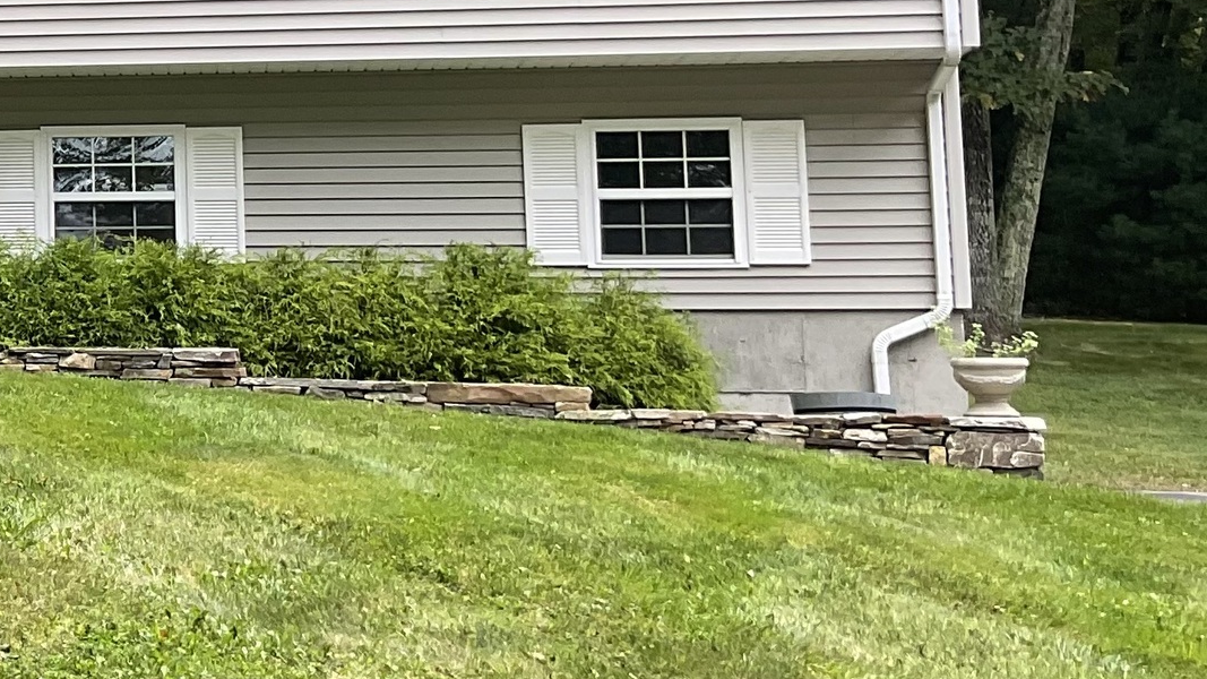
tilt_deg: +7.4
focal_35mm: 91
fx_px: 2912
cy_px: 37
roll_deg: -0.8
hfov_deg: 21.0
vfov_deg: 13.2
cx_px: -422
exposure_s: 1/122
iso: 20
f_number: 1.8
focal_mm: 3
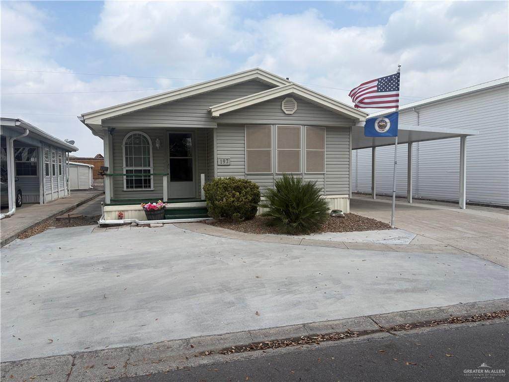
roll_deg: +1.0
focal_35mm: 26
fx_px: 382
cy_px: 191
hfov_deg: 67.3
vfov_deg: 53.1
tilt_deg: -2.7
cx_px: 254
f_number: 1.6
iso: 50
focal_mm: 5.96
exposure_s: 1/4608
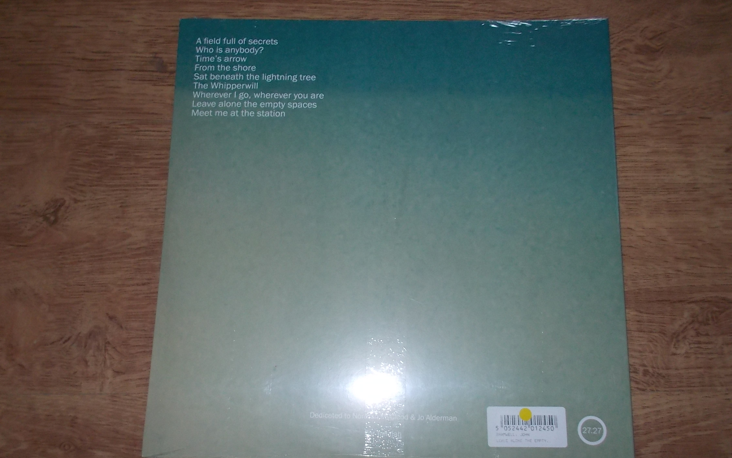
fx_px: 618
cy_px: 261
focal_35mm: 31
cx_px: 368
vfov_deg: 40.5
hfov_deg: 61.2
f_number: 3.3
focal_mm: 4.1
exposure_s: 1/30
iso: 200
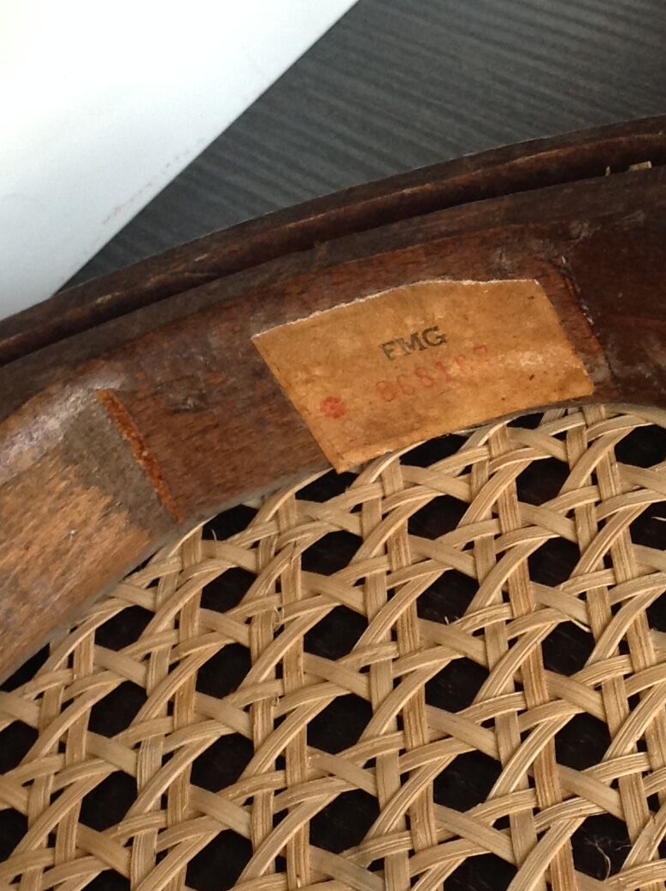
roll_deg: +25.4
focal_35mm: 87
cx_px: 569
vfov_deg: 22.5
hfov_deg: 16.7
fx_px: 2238
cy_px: 560
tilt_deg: -40.0
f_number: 2.4
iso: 100
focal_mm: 4.28
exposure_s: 1/15
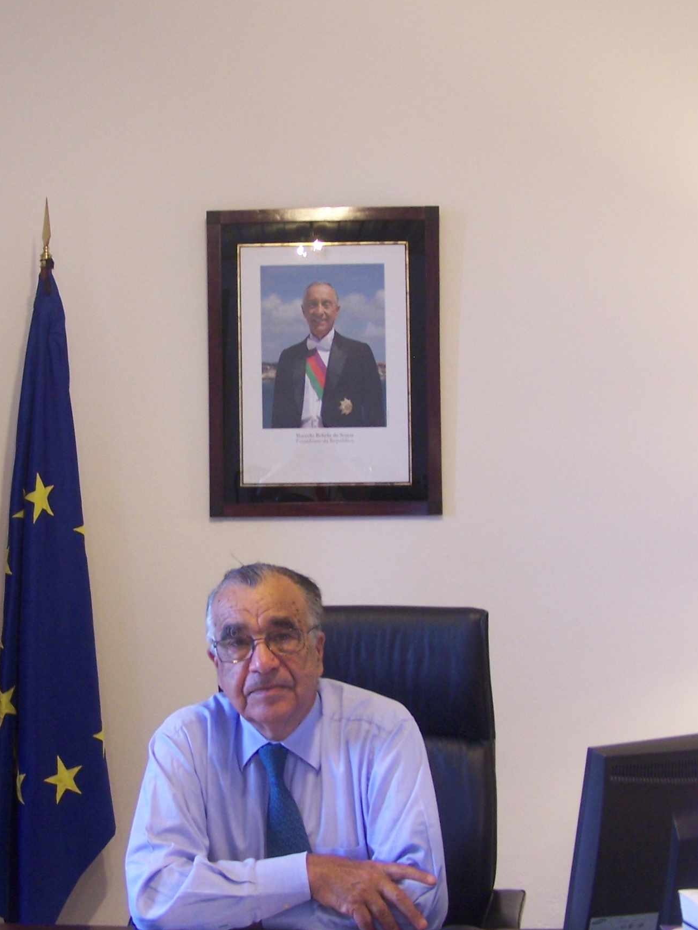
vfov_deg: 37.5
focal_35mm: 51
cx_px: 261
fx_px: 1371
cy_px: 466
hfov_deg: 28.5
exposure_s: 1/13
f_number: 2.8
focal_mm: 6.3
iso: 140
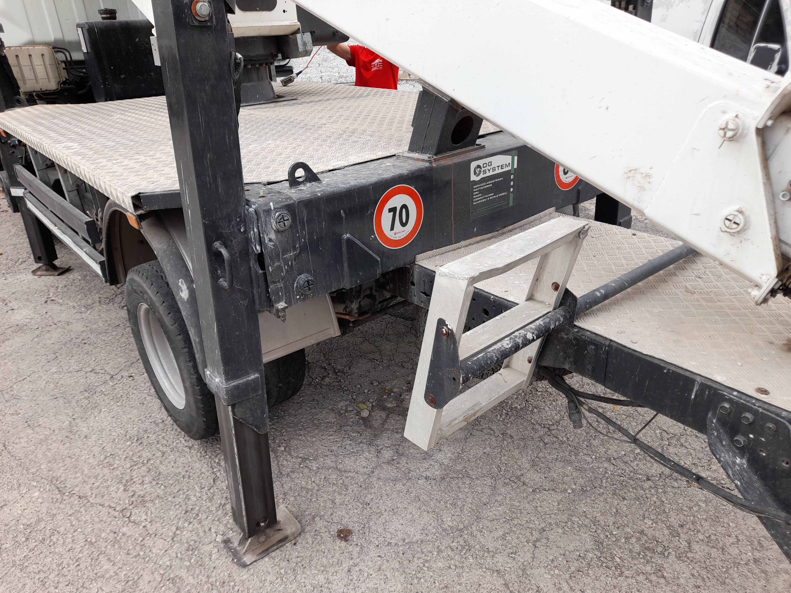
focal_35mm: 25
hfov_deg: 69.4
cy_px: 296
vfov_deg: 54.9
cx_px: 396
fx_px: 571
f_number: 2
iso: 20
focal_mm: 4.6
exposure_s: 1/151
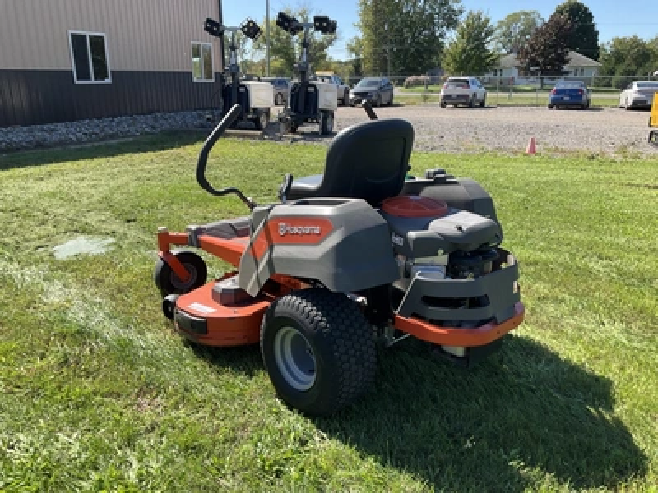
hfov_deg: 61.7
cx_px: 329
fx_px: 551
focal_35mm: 29
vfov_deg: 48.2
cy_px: 246
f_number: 1.8
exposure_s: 1/691
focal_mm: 3
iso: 25
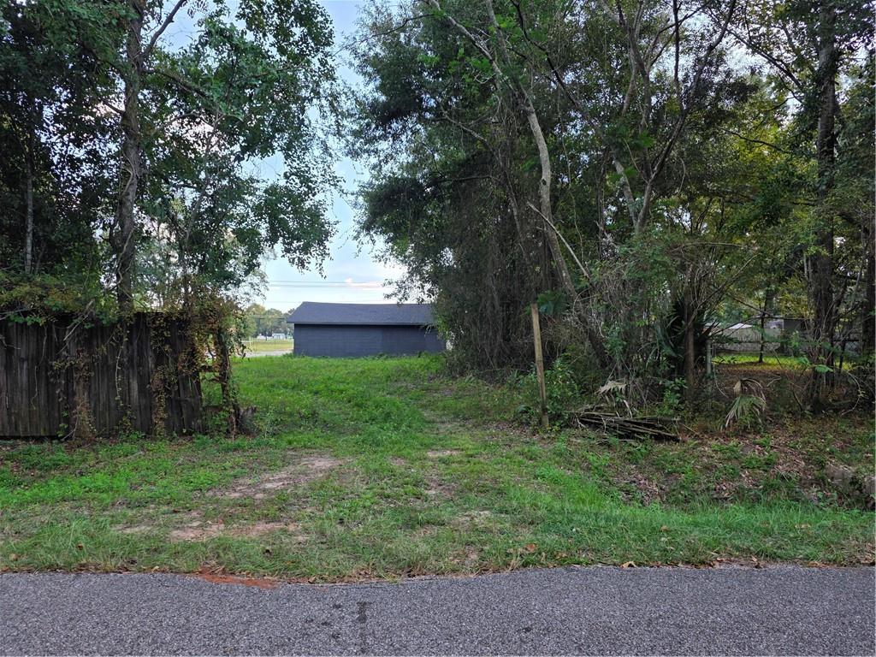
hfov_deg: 73.9
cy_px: 328
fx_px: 582
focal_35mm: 23
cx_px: 438
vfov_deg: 58.9
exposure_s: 1/359
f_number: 1.7
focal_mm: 6.25
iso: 40
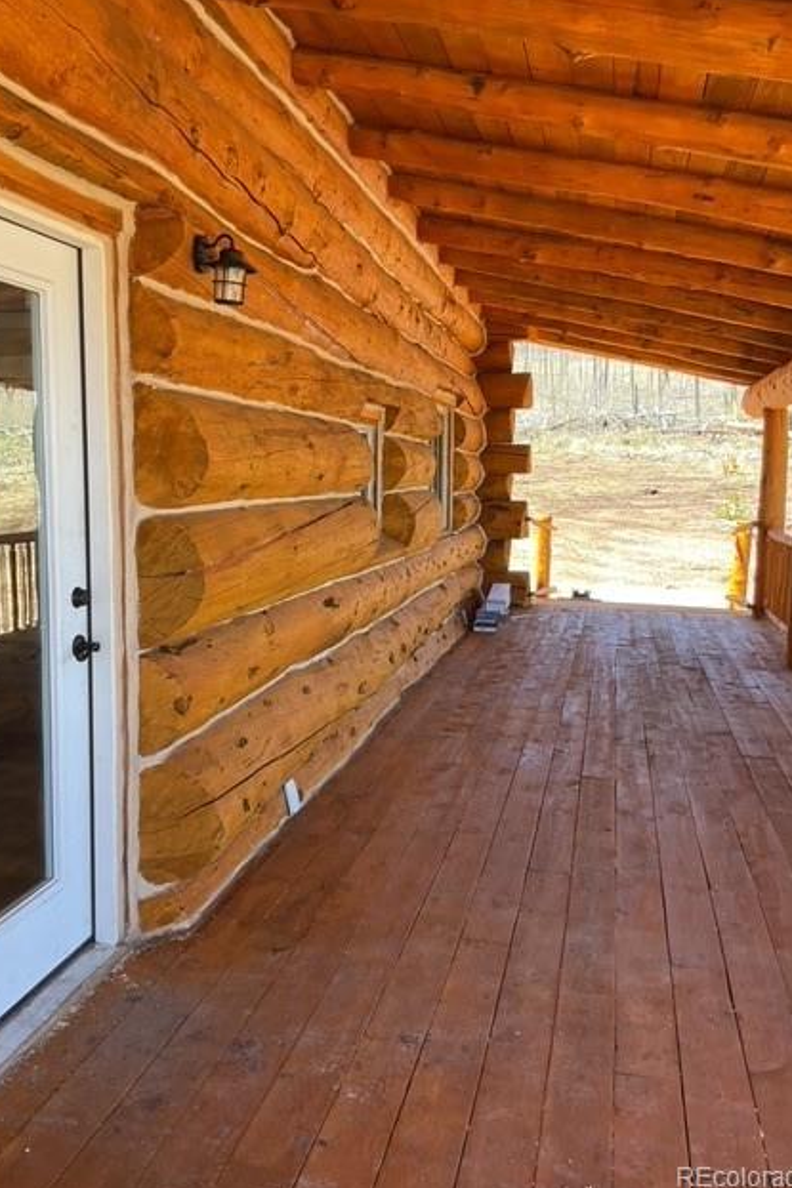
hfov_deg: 42.3
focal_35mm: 31
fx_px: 1023
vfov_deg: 60.3
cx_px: 370
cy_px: 587
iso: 32
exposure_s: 1/120
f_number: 1.8
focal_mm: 3
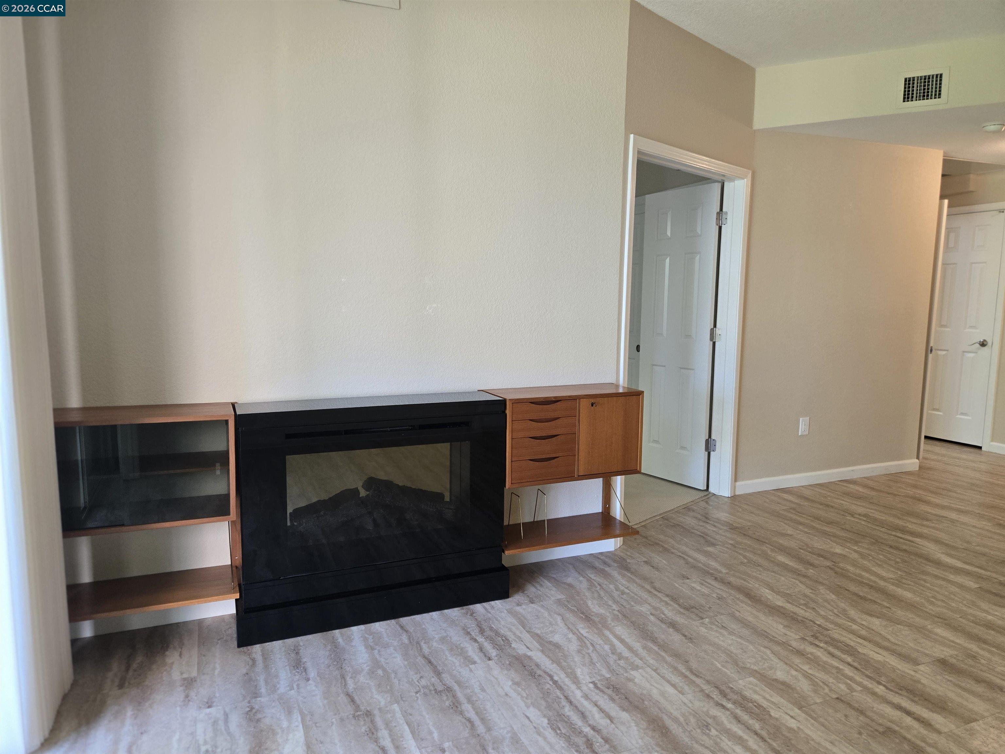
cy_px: 377
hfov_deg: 73.9
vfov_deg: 58.9
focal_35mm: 23
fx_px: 668
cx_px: 502
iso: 320
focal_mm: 5.4
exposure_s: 1/120
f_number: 1.8
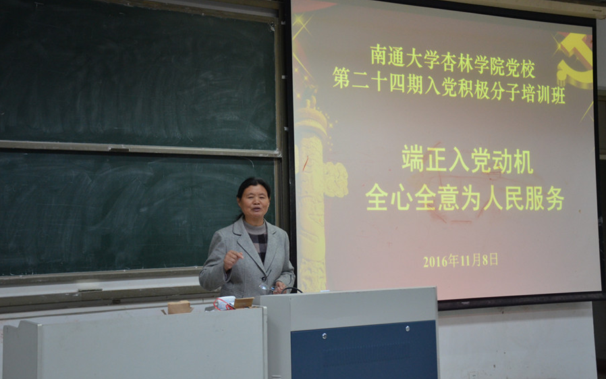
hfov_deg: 37.9
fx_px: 884
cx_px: 303
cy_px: 182
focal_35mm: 54
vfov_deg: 24.2
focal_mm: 35
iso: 1000
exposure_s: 1/40
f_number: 5
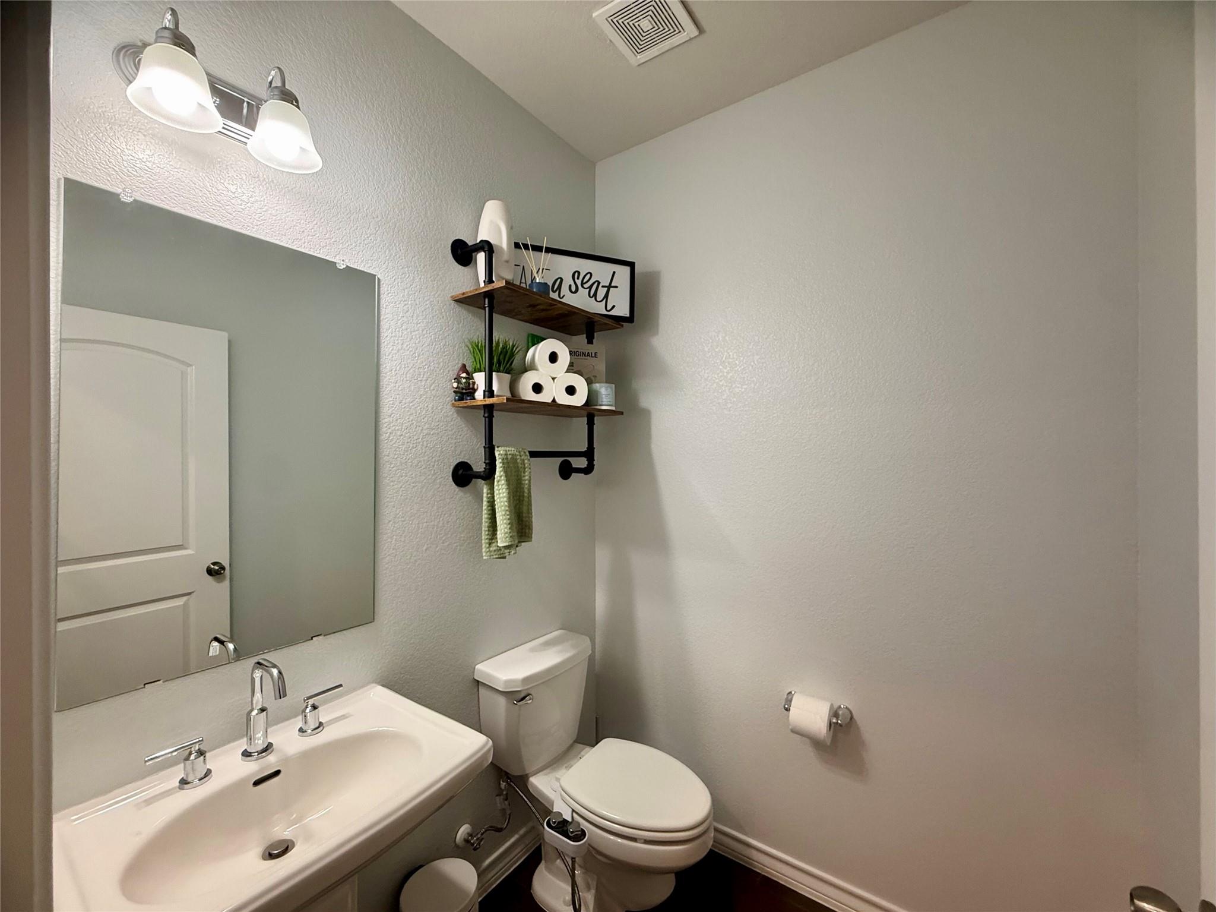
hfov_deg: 102.1
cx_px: 608
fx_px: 492
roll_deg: -0.3
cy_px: 456
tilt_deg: -0.6
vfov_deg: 85.7
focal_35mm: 14
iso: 200
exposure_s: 1/60
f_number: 2.2
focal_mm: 2.22
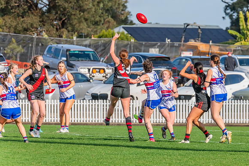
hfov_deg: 5.3
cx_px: 146
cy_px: 69
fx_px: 2691
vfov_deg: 3.5
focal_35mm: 389
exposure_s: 1/1250
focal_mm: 330
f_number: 11
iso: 800
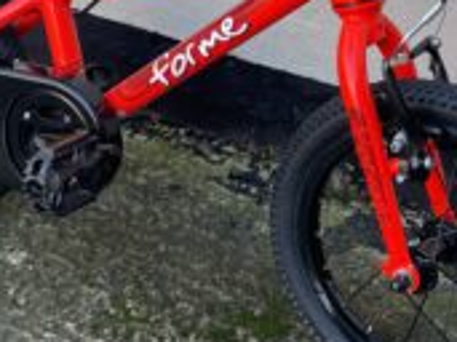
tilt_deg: -26.7
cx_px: 211
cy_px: 67
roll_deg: -0.3
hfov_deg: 26.7
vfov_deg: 19.9
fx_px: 963
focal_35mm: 73
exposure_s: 1/121
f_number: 1.6
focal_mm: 4.2
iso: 40
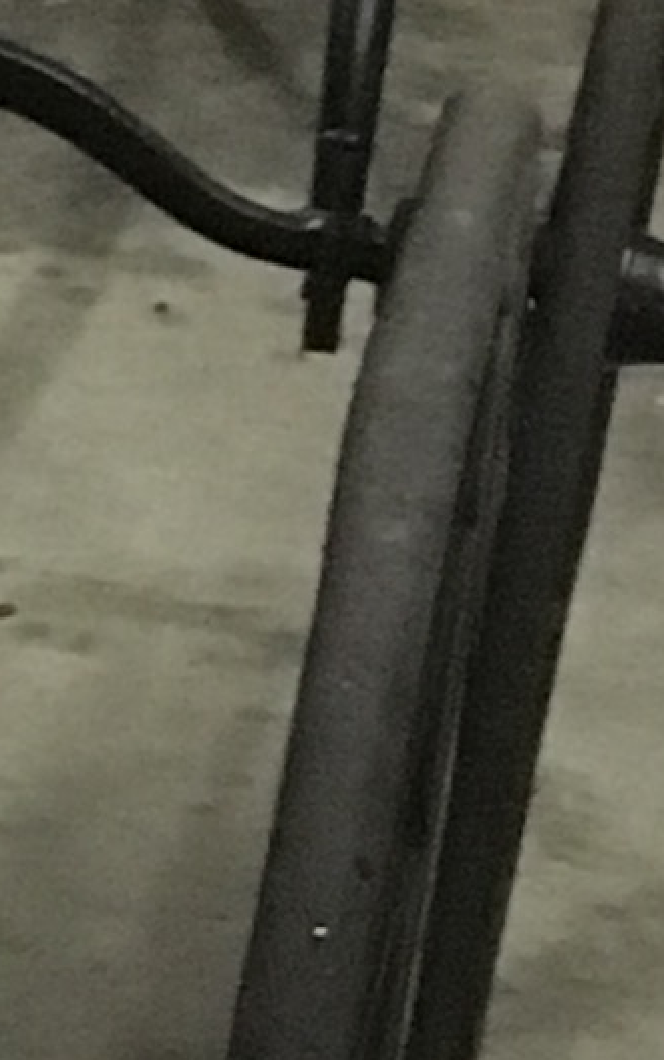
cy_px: 515
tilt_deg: -20.8
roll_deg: -1.4
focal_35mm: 235
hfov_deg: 5.1
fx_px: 6795
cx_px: -1680
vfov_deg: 8.9
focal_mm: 4.15
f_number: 2.2
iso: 320
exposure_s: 1/15
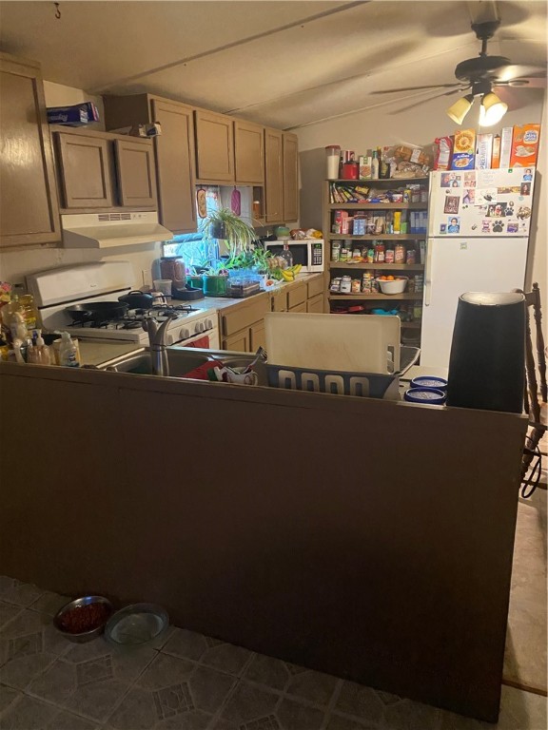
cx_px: 274
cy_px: 365
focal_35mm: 26
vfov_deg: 67.3
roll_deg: +1.5
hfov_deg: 53.1
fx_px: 549
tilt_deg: -15.6
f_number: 1.8
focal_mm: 4.25
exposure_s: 1/30
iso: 640
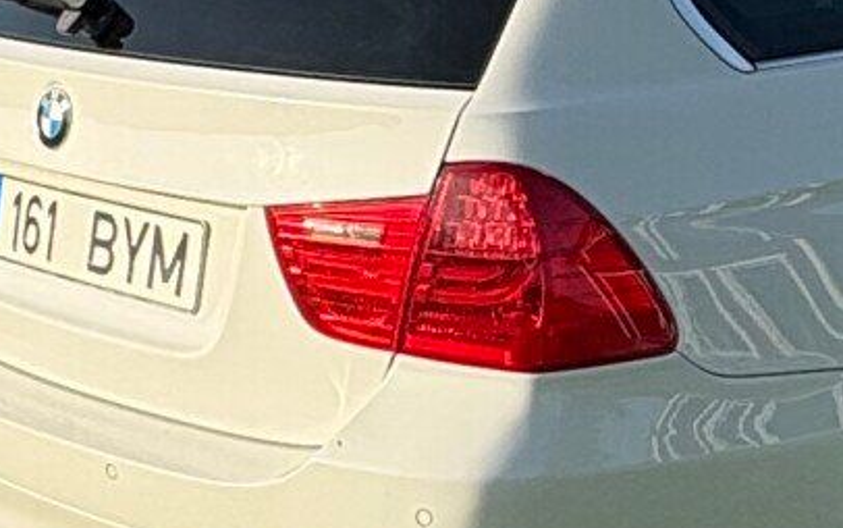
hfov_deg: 21.6
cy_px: 135
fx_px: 2183
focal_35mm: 95
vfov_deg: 13.7
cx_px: 662
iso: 50
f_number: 2.2
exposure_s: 1/1709
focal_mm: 2.22
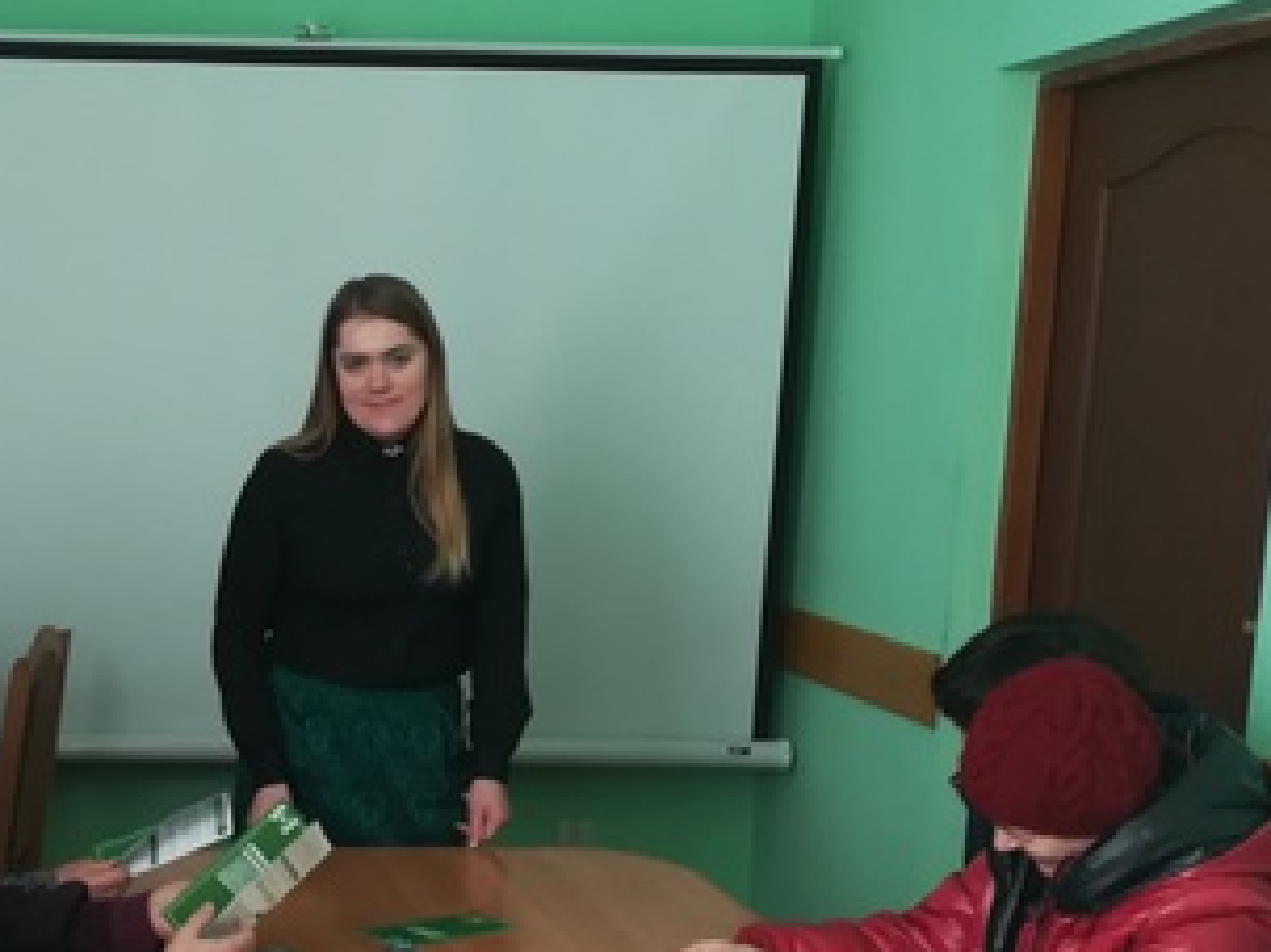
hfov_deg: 33.2
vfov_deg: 26.3
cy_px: 692
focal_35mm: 55
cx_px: 138
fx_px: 2019
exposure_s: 1/33.3
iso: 80
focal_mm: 3.83
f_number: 2.2
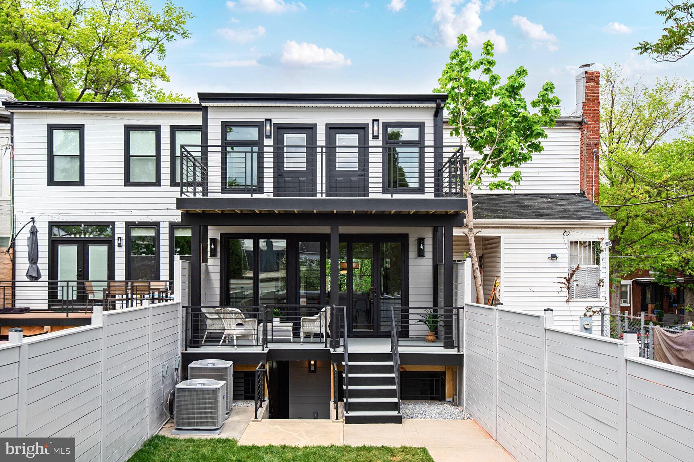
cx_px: 347
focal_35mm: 35
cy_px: 231
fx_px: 675
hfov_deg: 54.4
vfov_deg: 37.9
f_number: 8
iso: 400
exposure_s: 1/160
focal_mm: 35
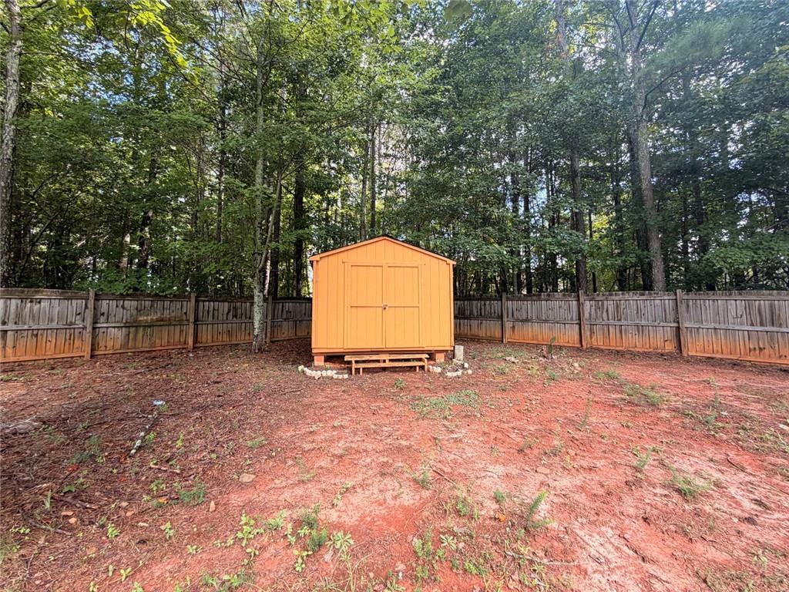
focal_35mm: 14
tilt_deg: +5.5
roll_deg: +1.2
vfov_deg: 85.7
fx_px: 319
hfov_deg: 102.1
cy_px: 296
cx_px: 394
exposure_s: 1/121
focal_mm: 2.22
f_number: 2.2
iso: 64
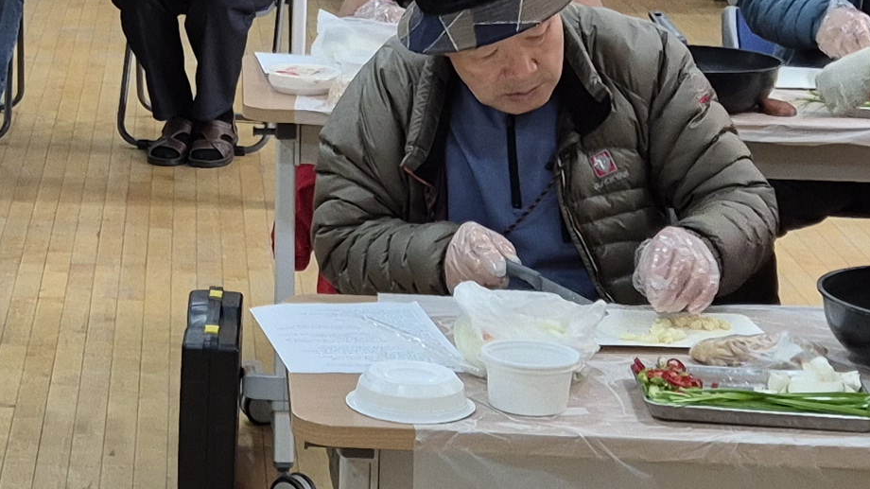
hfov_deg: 19.3
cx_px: 89
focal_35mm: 109
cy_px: 69
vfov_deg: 11.1
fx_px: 2514
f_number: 1.8
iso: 200
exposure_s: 1/120
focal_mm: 5.4
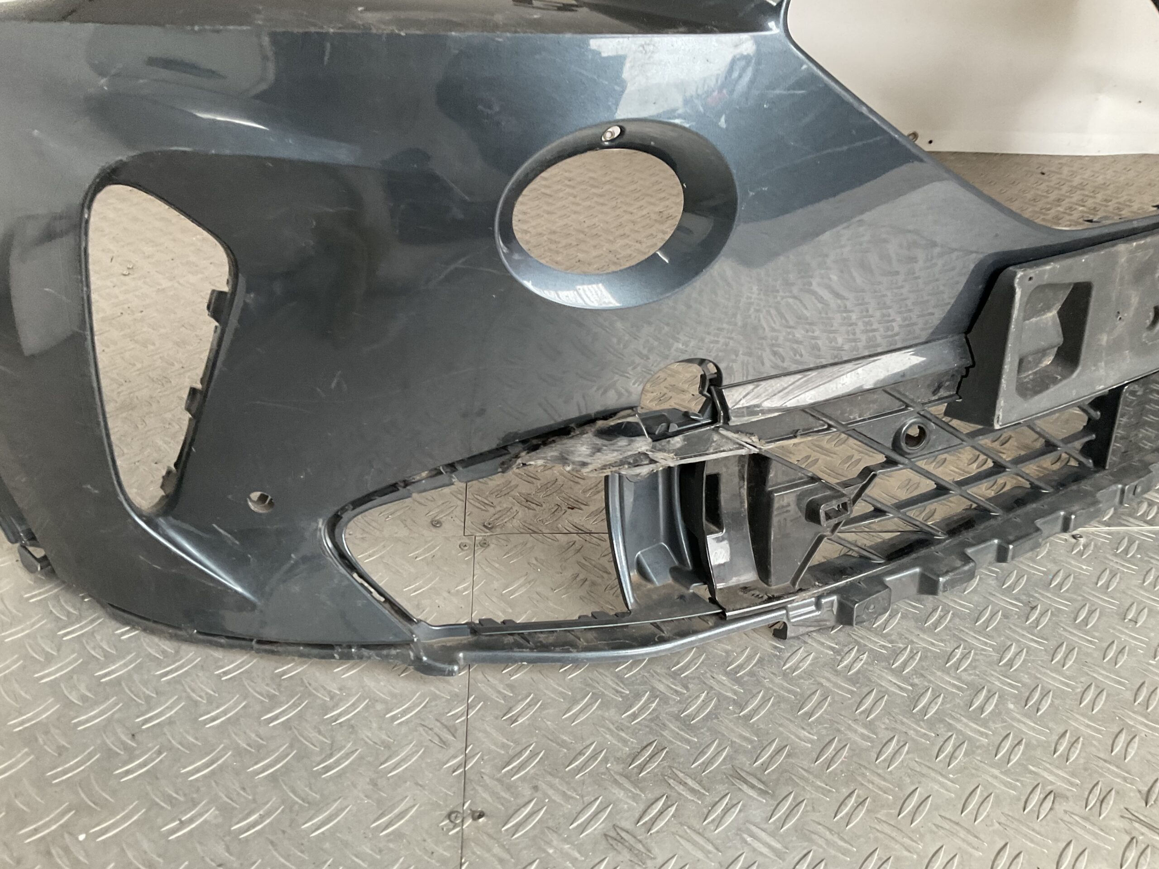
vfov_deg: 48.2
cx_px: 580
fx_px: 971
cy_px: 434
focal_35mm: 29
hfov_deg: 61.7
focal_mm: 3
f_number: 1.8
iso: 100
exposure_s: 1/60
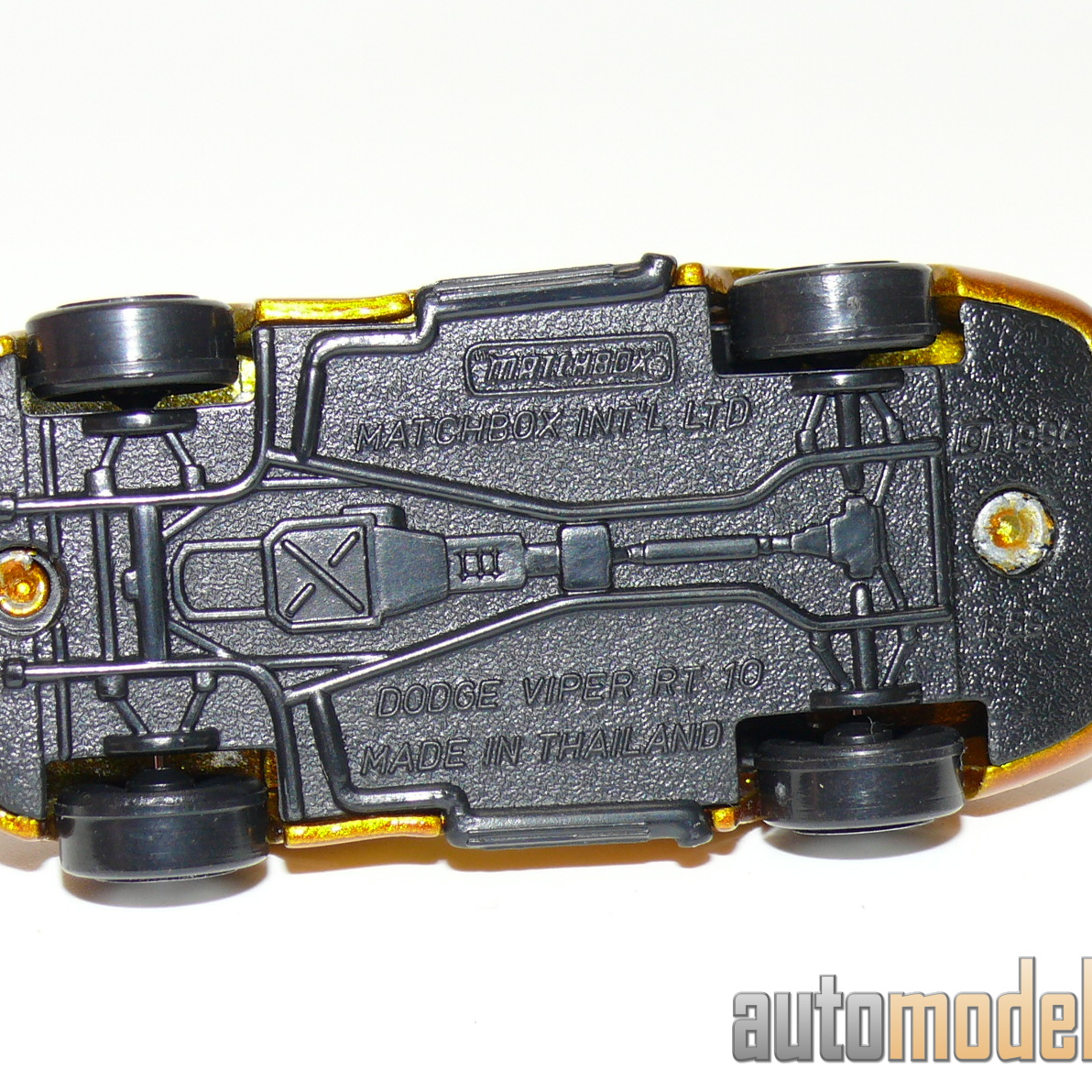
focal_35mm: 121
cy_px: 547
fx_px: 4319
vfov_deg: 14.4
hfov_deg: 14.4
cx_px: 521
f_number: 4
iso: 100
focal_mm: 13.3
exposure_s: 1/30
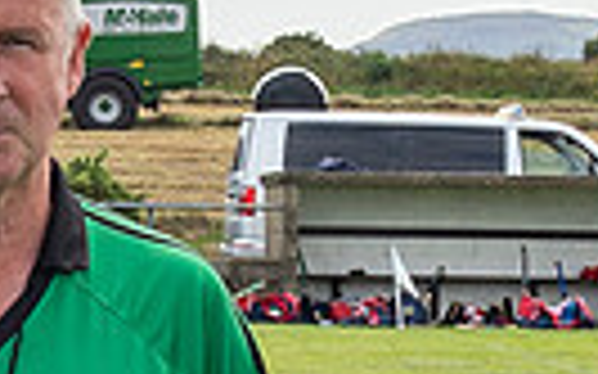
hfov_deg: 6.4
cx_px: -8
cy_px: 380
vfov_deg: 4.0
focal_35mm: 327
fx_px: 5327
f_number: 8
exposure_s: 1/100
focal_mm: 32
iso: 180
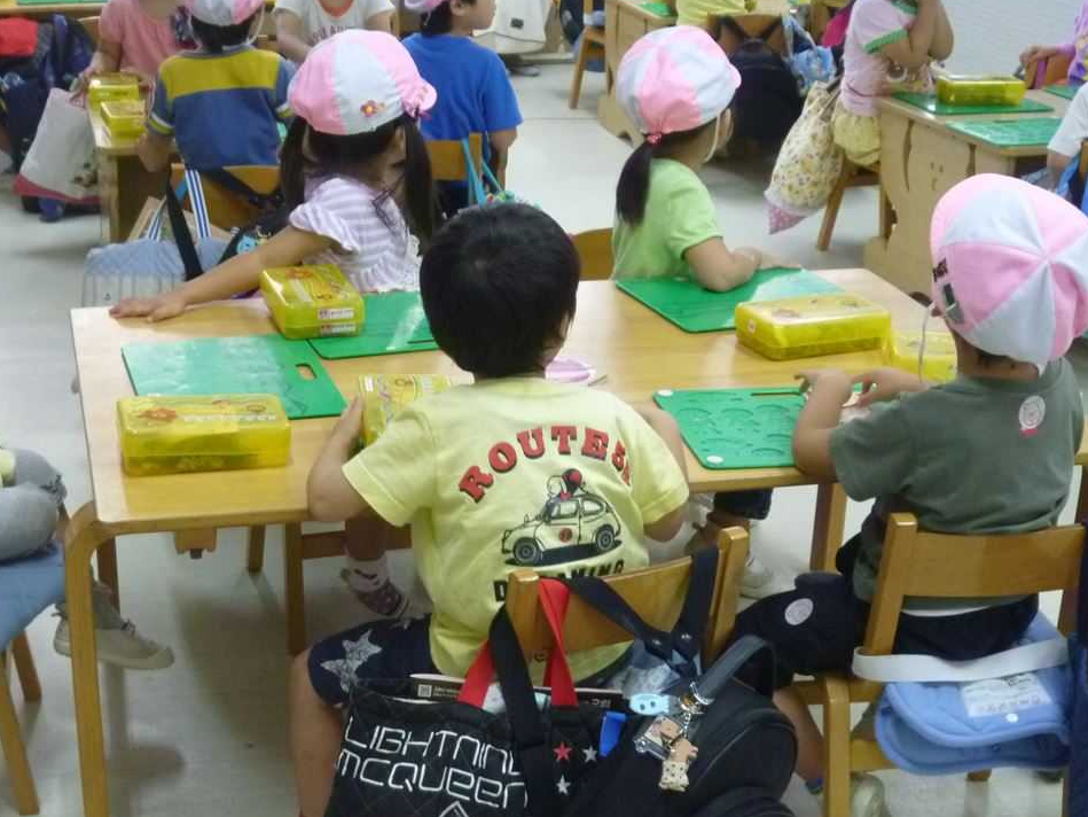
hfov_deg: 33.0
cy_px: 484
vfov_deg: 25.2
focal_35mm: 58
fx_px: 1823
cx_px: 377
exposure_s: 1/30
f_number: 3.7
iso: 400
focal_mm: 7.7
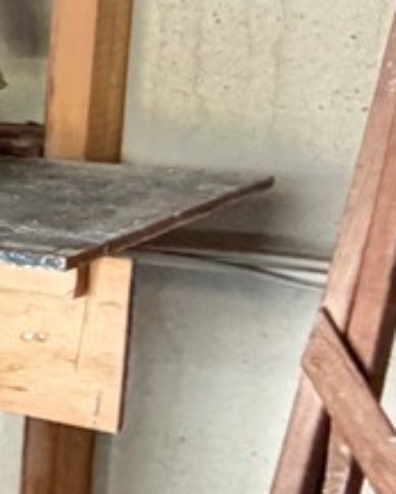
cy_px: 183
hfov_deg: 8.4
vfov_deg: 18.9
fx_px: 1479
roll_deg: +3.6
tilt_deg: -9.1
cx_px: -1147
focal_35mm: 101
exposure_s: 1/89
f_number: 2.2
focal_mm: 2.22
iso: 320
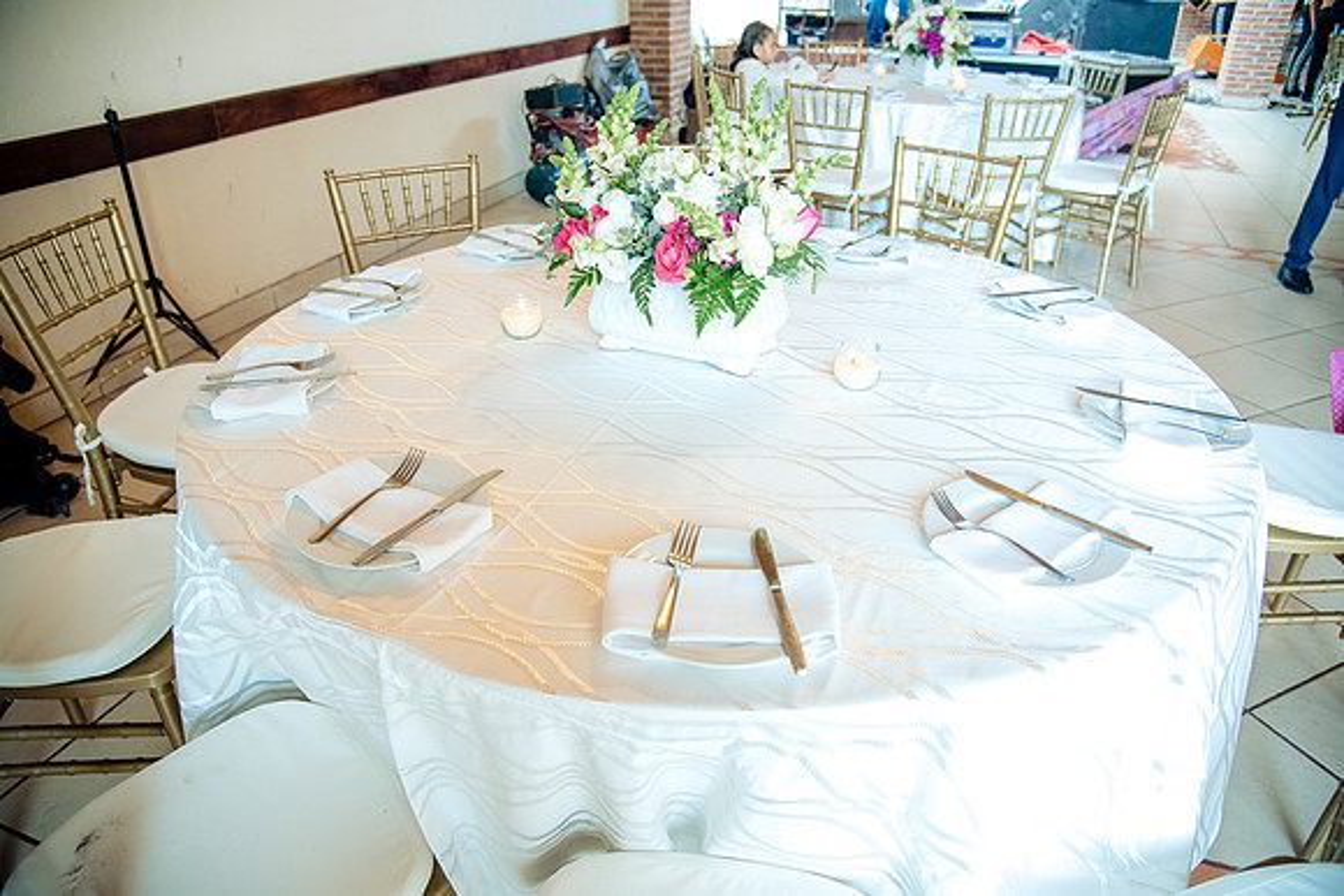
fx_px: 896
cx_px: 672
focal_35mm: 24
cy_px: 448
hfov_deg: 73.7
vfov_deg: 53.2
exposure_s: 1/125
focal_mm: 24
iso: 3200
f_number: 4
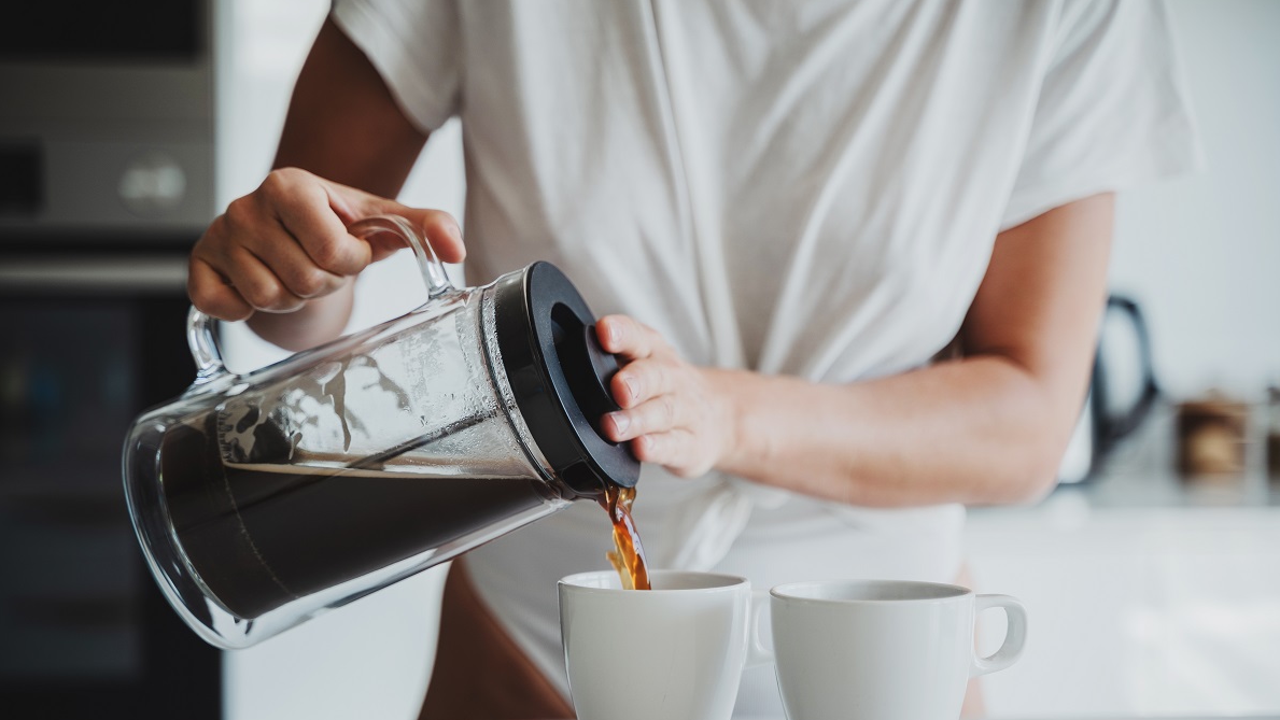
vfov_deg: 16.3
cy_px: 426
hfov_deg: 28.6
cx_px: 636
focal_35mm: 74
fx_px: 2512
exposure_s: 1/250
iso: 200
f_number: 2.8
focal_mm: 70
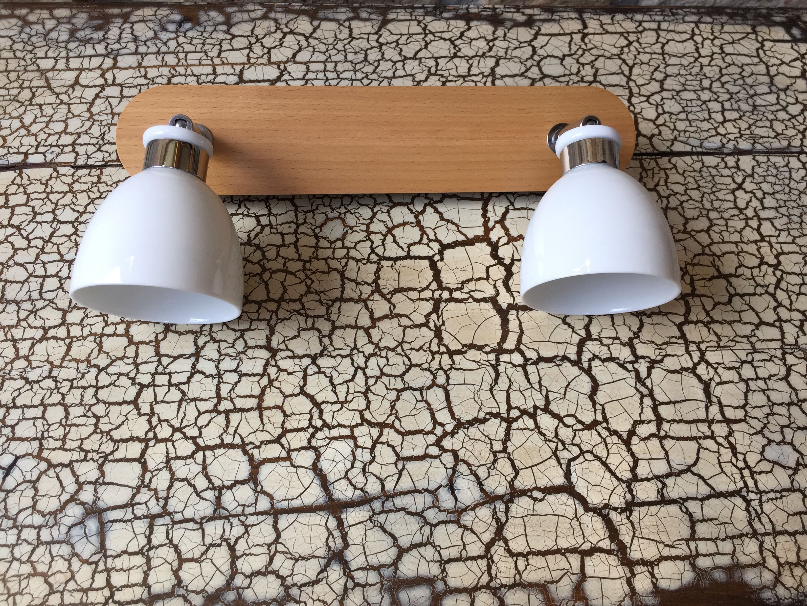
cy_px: 303
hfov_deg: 61.7
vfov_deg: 48.2
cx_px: 404
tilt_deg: -58.2
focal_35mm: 29
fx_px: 676
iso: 50
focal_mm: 4.15
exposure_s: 1/100
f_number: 2.2
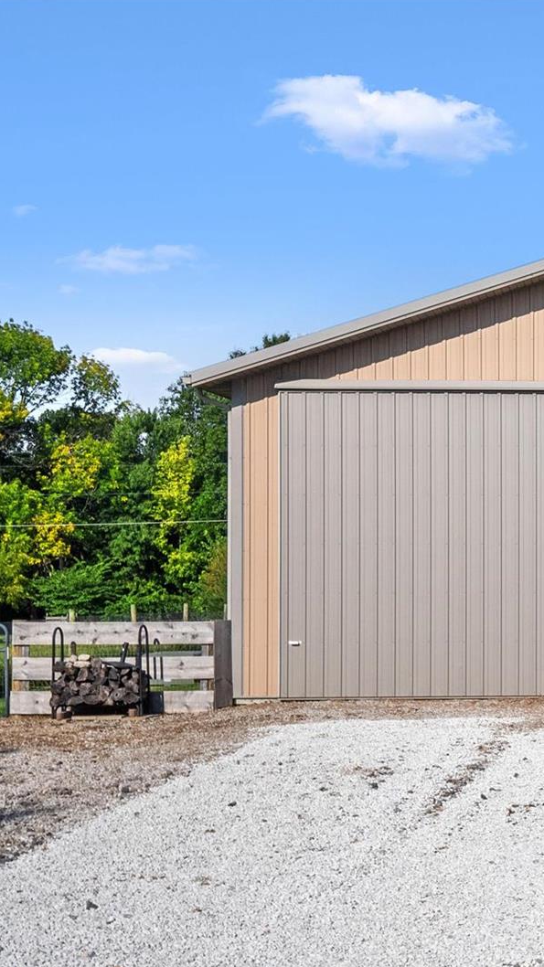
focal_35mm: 57
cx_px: 686
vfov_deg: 36.6
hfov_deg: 19.6
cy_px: 484
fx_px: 1462
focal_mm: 18
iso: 400
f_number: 8
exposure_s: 1/1600
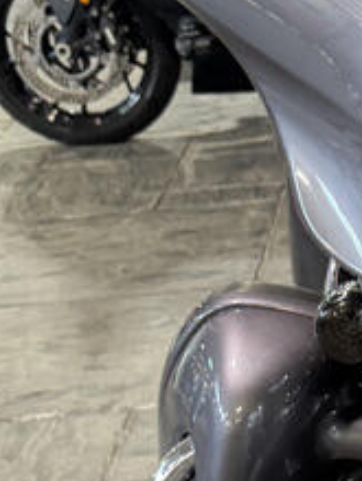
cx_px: 669
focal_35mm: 112
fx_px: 1557
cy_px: 459
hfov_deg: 12.1
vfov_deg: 17.2
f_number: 1.78
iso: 200
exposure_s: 1/60
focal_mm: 6.76
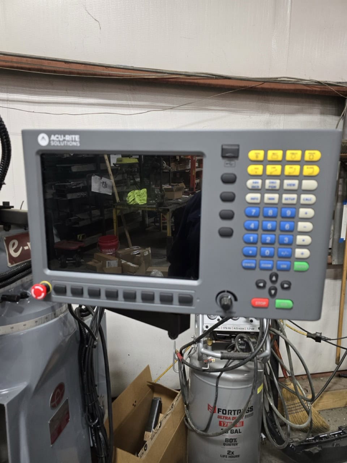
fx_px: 307
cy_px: 232
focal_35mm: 23
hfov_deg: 58.9
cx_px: 174
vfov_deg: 73.9
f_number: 1.7
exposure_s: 1/120
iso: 250
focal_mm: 6.3
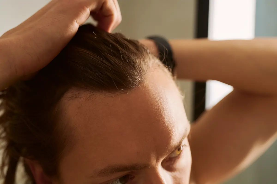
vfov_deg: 27.0
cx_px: 138
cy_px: 92
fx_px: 385
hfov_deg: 39.6
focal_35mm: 50
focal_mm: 50
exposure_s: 1/250
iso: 250
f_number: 4
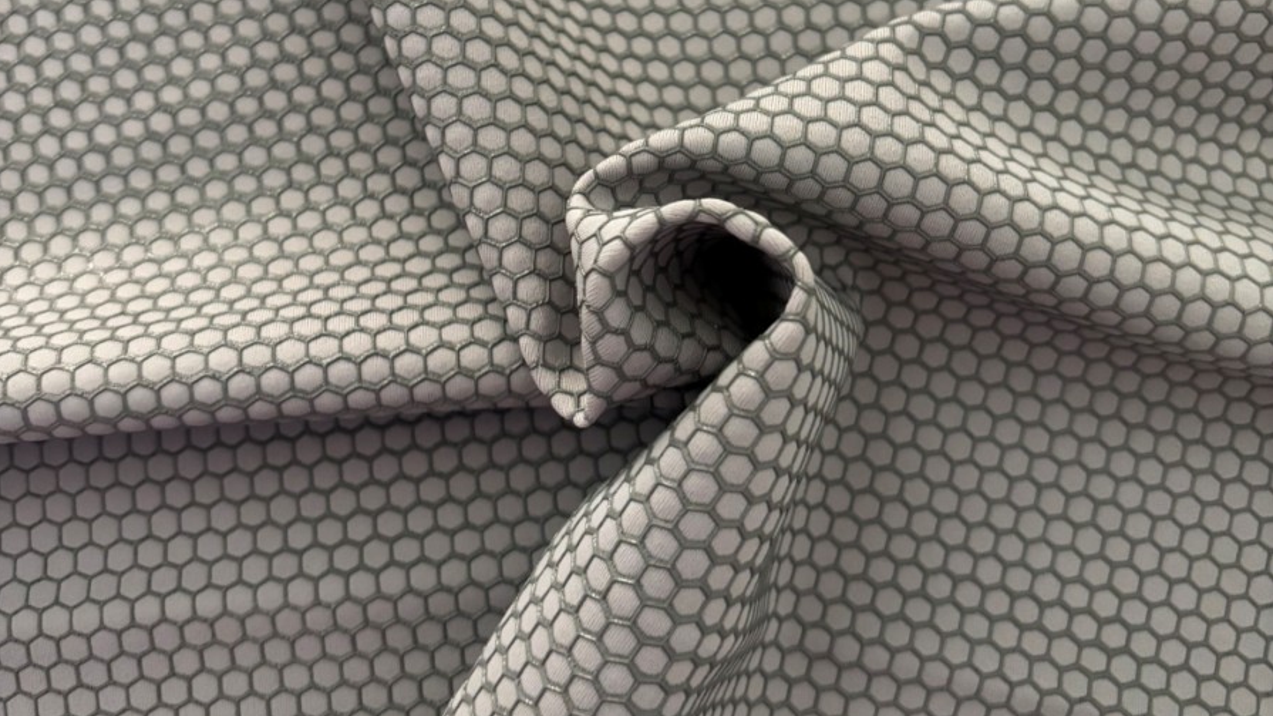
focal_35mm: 38
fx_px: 1282
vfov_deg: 30.7
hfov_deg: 52.8
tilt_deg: -80.7
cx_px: 634
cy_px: 185
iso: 640
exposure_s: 1/40
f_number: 1.6
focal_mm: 5.96
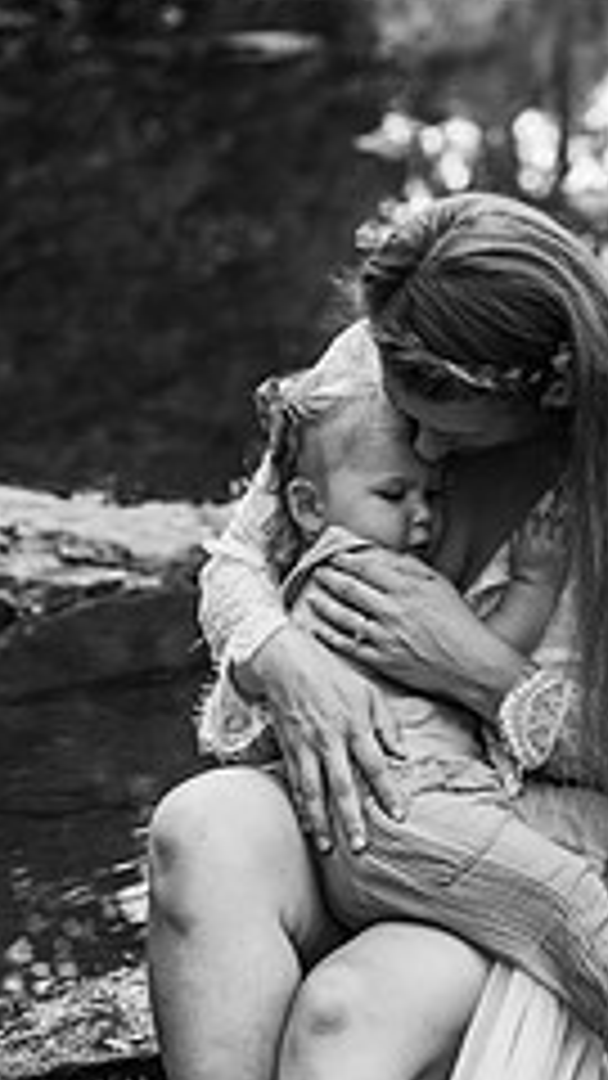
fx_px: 3038
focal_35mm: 106
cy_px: 621
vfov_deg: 20.2
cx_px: 558
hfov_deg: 11.4
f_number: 3.2
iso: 500
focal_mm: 54
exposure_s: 1/1600
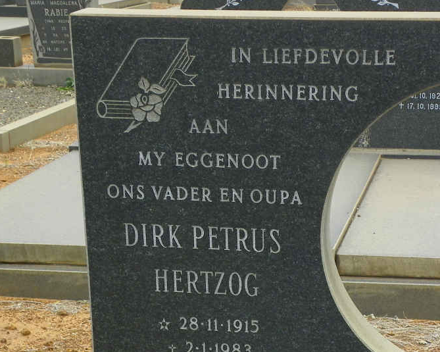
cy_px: 288
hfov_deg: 20.9
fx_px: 1185
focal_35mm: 91
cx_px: 303
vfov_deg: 16.7
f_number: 5
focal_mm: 9.2
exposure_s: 1/125
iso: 64
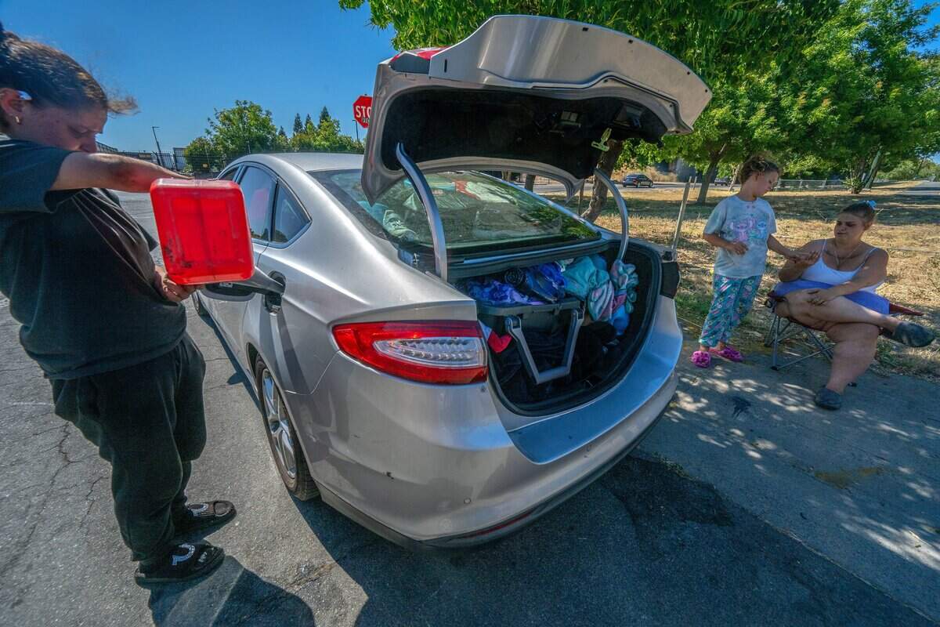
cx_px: 470
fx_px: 366
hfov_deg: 104.3
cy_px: 314
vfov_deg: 81.2
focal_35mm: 14
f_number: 9
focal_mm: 14
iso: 400
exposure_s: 1/1250
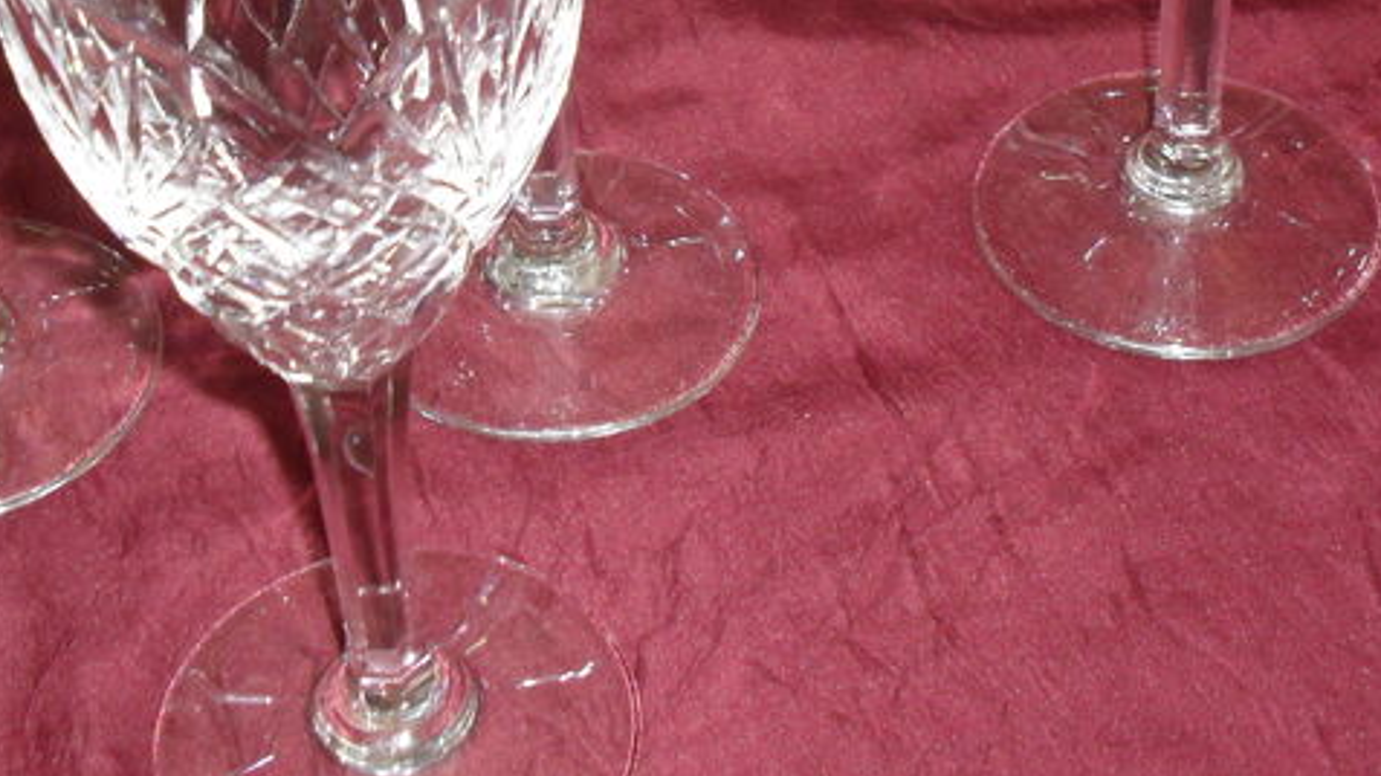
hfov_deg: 26.5
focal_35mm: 80
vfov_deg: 14.4
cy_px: -263
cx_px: 732
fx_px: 2929
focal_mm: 6.3
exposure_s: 1/45
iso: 200
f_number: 3.2
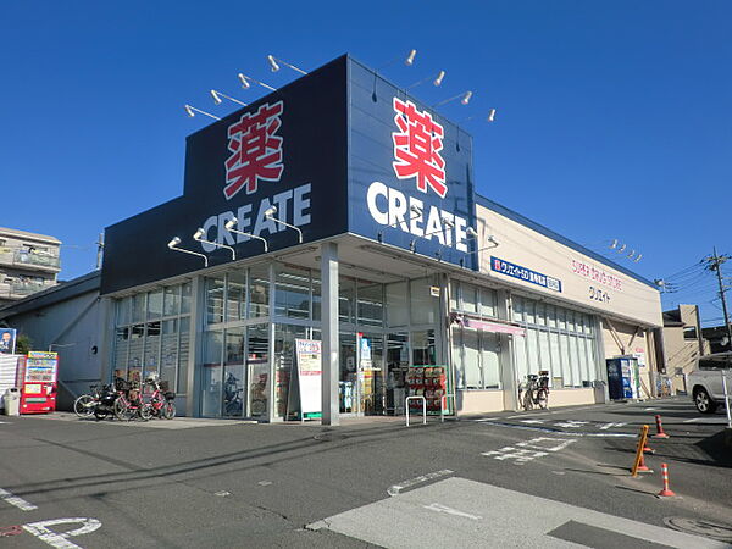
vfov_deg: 53.1
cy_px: 274
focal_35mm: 26
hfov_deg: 67.3
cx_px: 366
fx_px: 550
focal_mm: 4.7
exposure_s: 1/200
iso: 50
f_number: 7.9
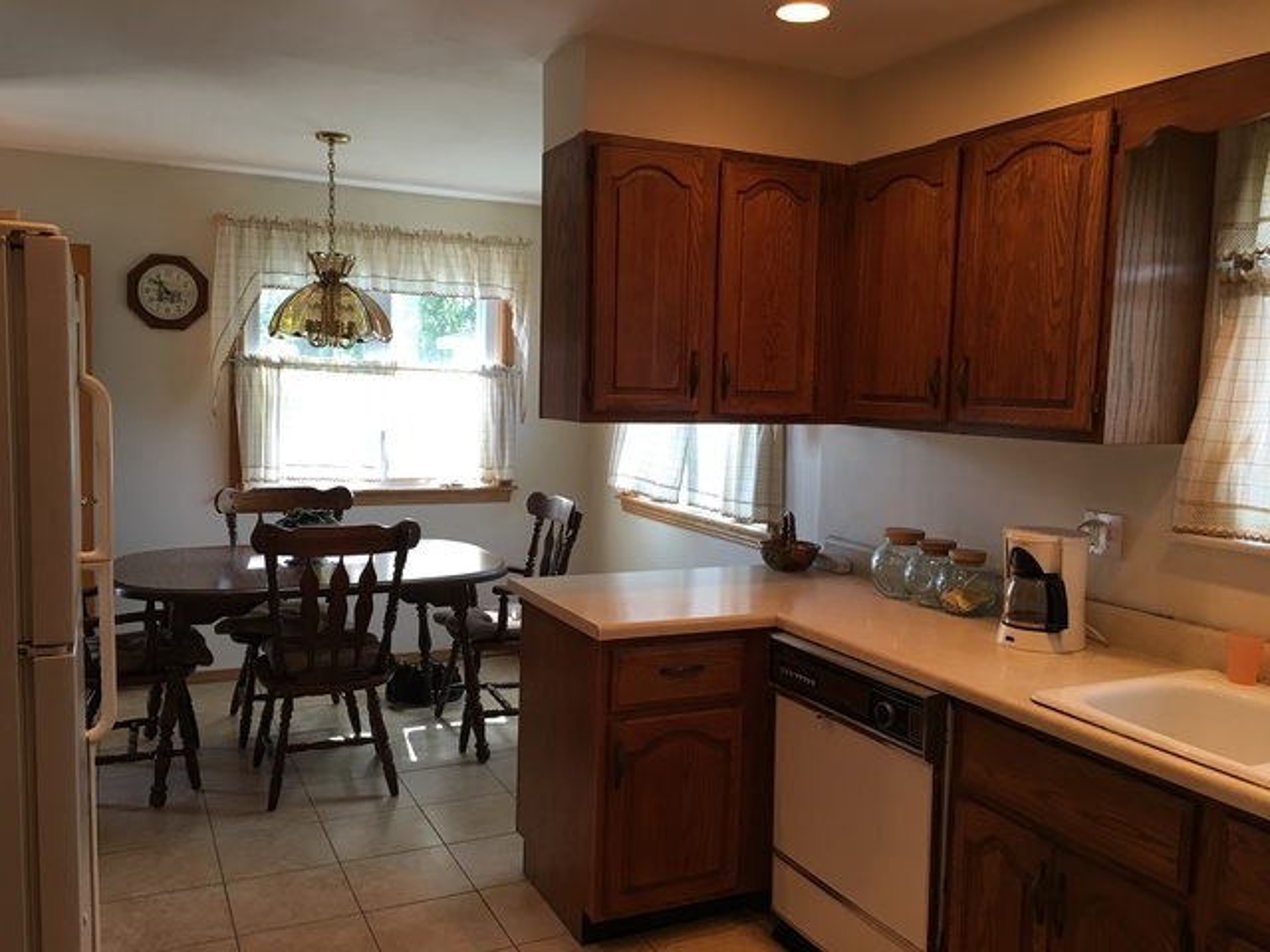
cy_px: 476
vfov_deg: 48.2
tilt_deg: -5.1
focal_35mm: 29
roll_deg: -2.5
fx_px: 1064
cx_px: 635
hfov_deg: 61.7
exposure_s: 1/15
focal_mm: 4.15
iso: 25
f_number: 2.2
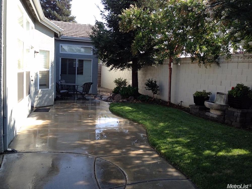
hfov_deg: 55.4
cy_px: 94
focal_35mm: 33
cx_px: 126
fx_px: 240
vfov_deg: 42.9
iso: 50
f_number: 2.4
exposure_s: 1/345
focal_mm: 4.13
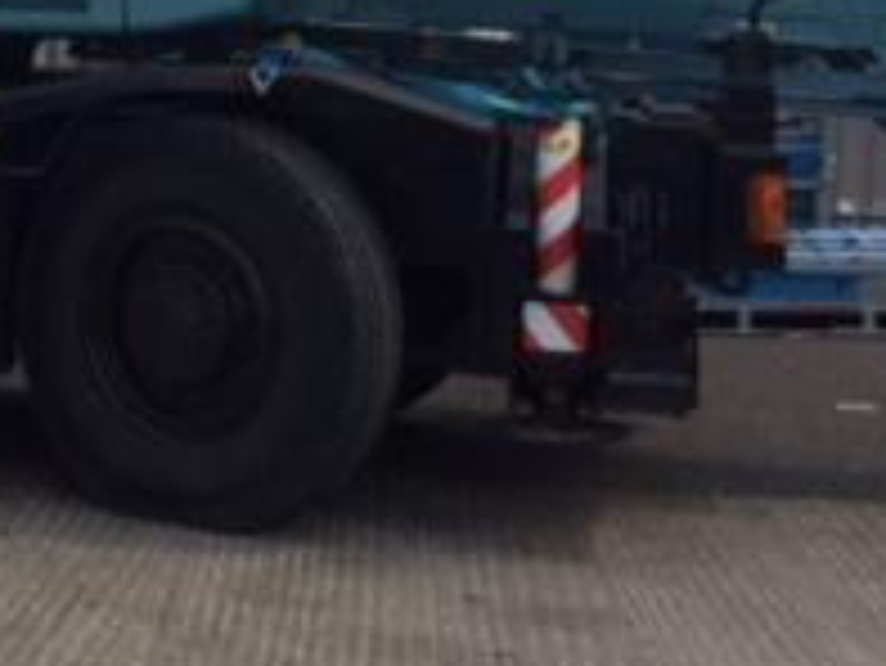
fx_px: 2407
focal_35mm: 94
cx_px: 81
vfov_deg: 15.3
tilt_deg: +0.2
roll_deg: -0.8
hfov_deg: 20.4
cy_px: -58
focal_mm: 4.15
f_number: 2.2
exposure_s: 1/2564
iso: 32
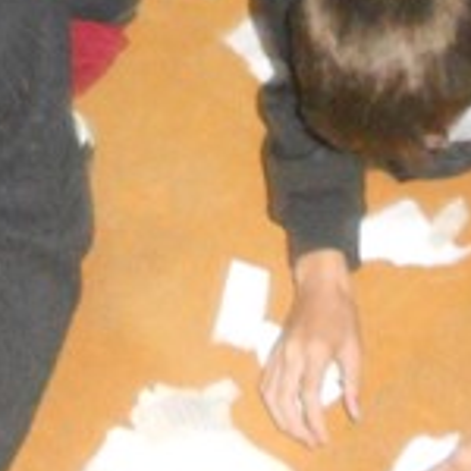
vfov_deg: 12.7
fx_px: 1955
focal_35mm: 127
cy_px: -336
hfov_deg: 13.7
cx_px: 82
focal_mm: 4.9
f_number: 3.2
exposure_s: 1/25
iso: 800
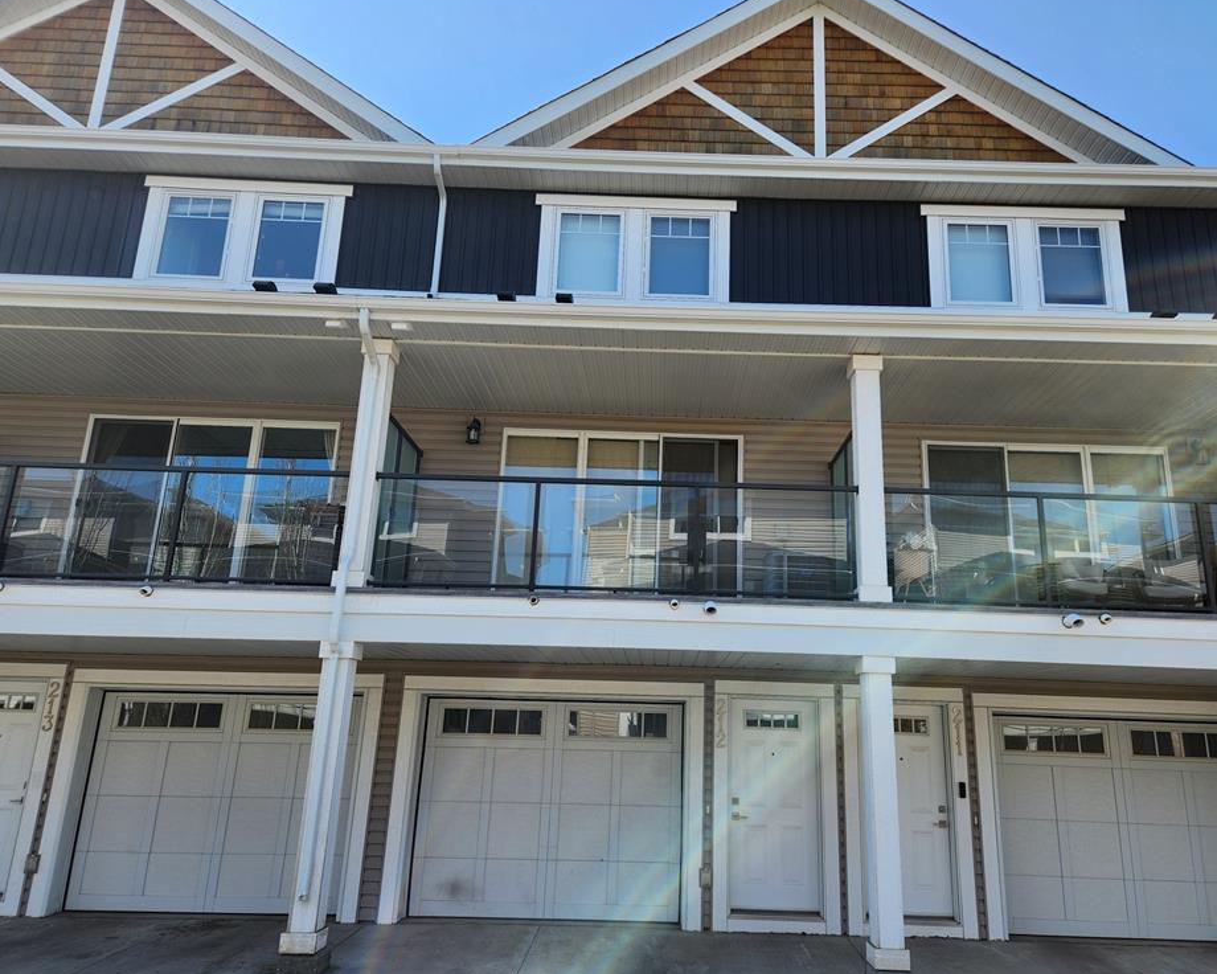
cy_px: 492
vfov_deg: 56.8
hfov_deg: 68.0
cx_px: 656
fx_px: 900
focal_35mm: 25
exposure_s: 1/814
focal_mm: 5.4
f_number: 1.8
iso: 20
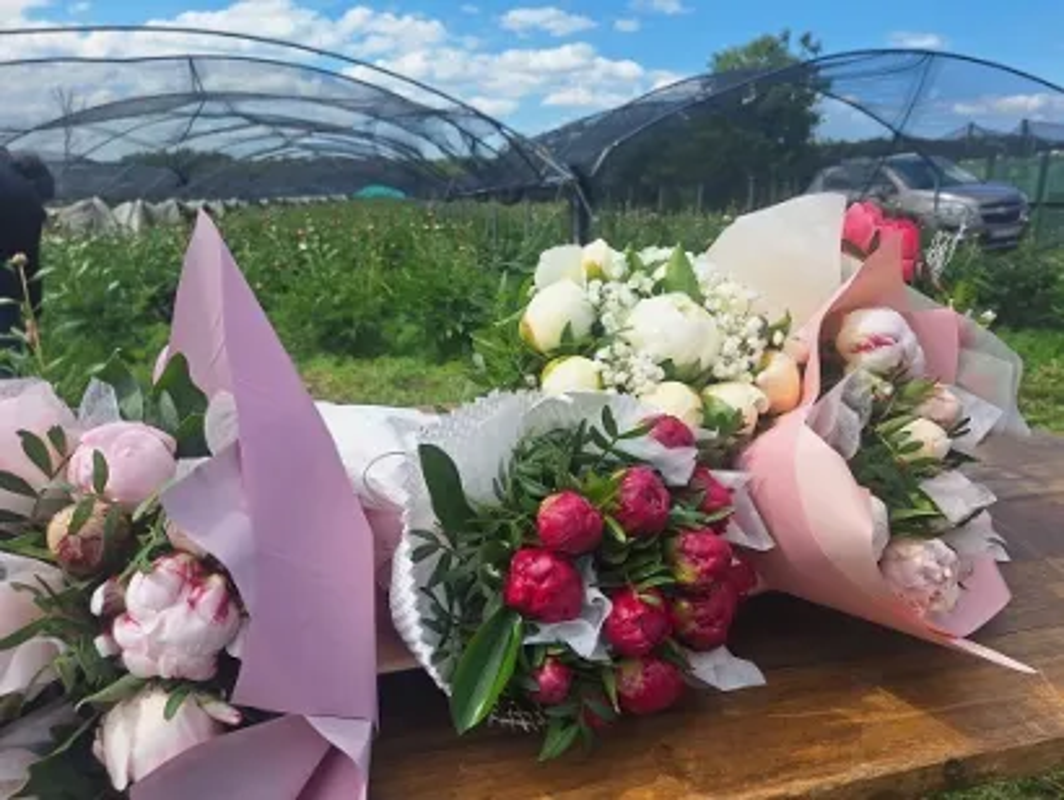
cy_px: 400
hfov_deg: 73.9
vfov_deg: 58.9
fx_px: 707
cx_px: 532
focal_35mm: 23
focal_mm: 5.54
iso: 40
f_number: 1.8
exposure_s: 1/2597
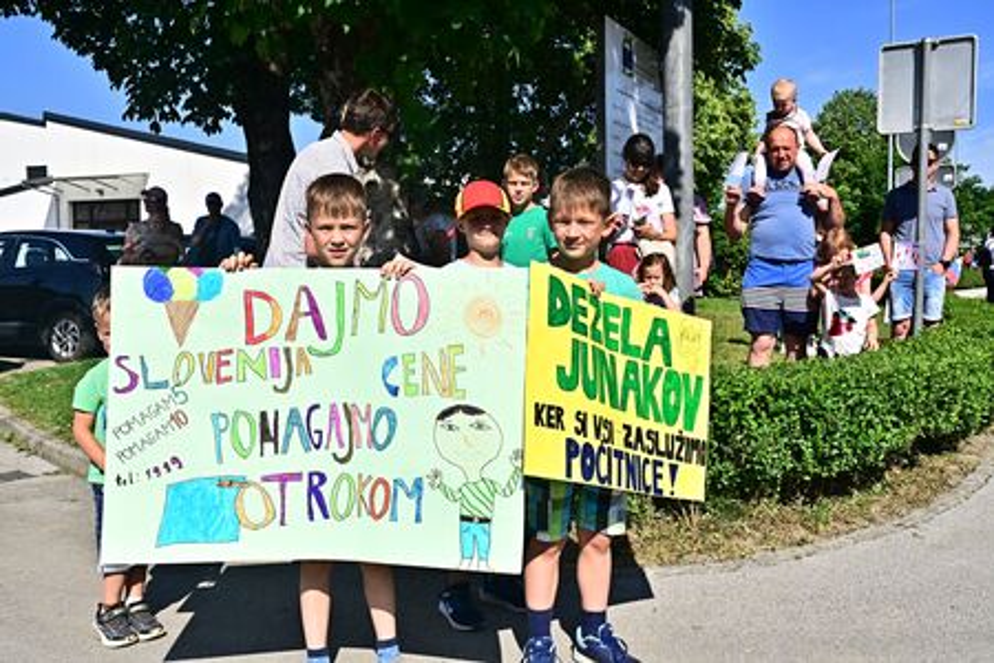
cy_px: 332
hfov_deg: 54.4
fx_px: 966
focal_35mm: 35
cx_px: 497
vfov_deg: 37.9
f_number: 14
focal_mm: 35
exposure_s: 1/3200
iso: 1600
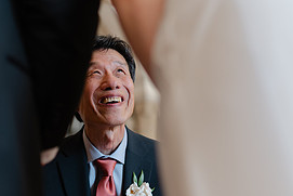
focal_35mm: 75
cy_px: 96
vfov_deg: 18.2
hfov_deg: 26.9
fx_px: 611
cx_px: 110
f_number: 1.4
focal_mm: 35
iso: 200
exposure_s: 1/160
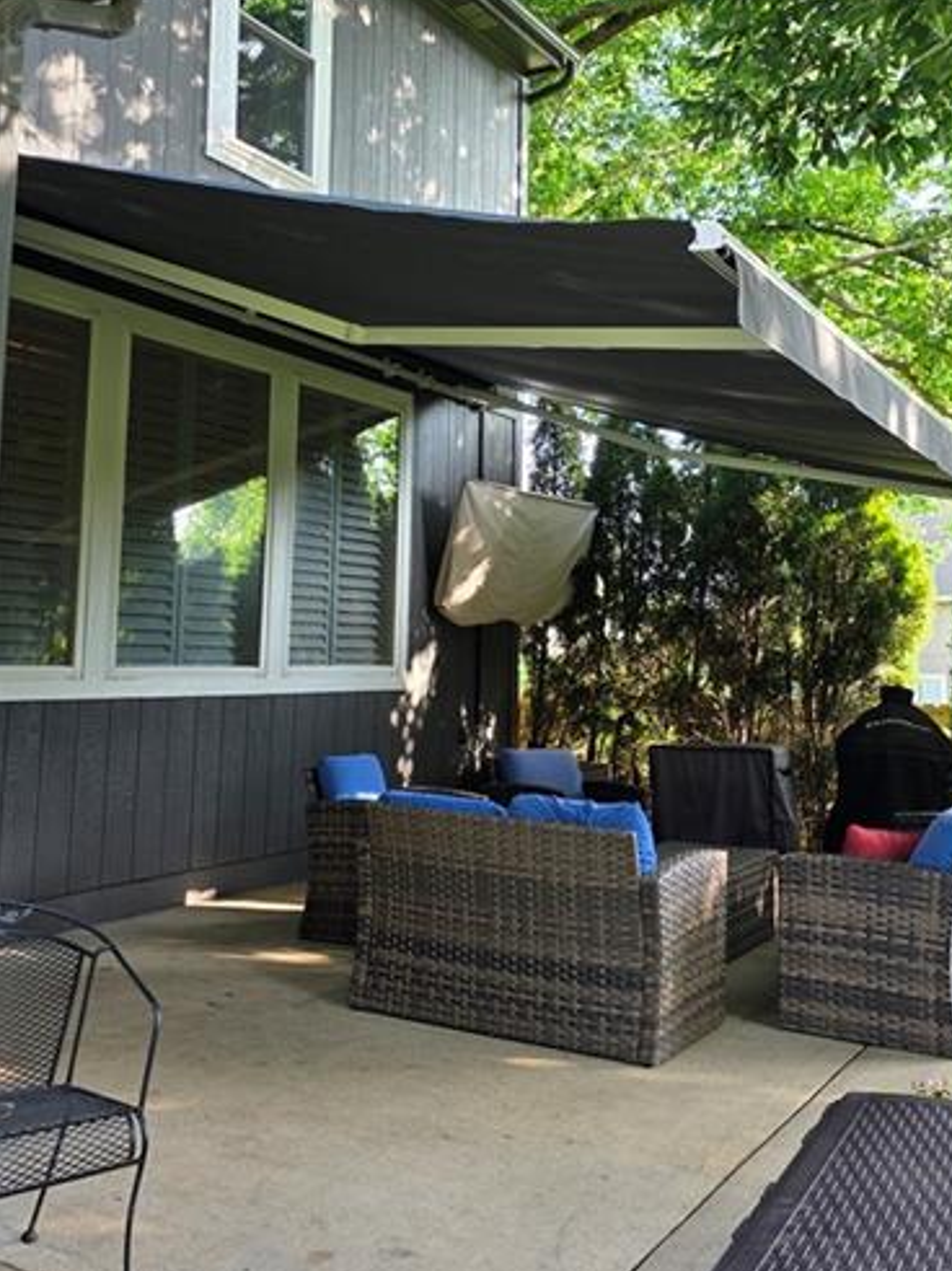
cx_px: 536
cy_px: 502
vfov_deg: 51.0
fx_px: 1321
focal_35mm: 36
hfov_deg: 39.6
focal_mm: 6.3
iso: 64
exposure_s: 1/180
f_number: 1.7
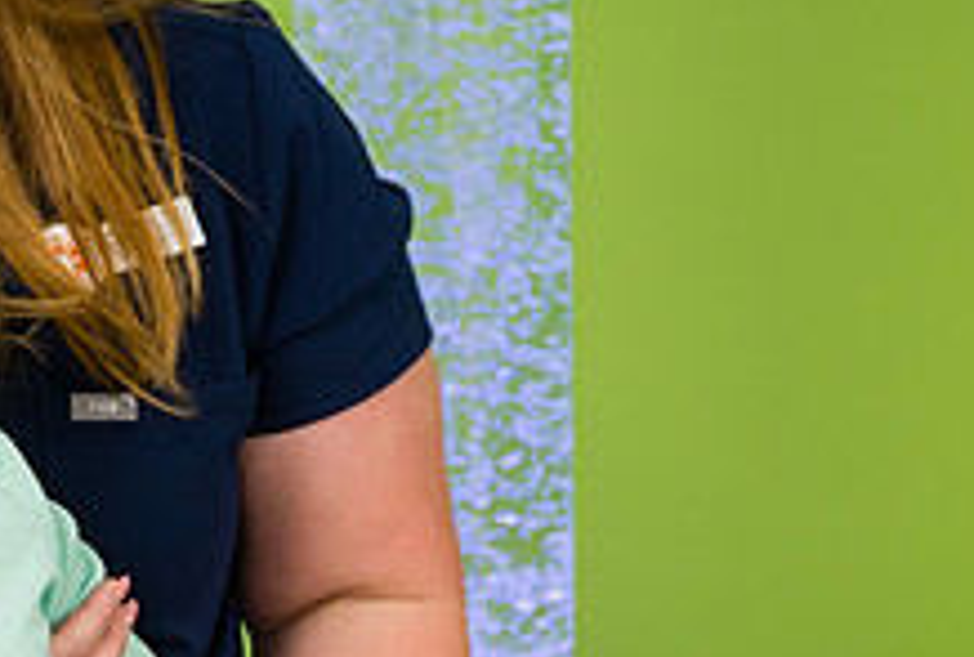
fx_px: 3692
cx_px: -195
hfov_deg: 14.5
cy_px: 391
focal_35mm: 136
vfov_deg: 10.2
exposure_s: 1/100
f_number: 3.5
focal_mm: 47
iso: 800
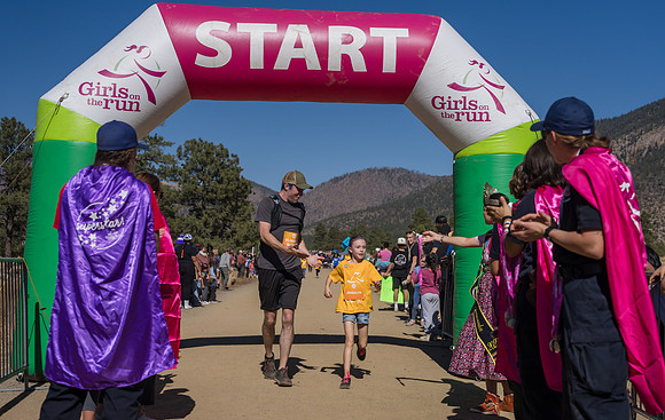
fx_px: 979
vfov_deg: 24.3
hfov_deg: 37.5
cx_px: 358
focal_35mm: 54
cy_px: 235
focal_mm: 43.6
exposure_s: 1/8000
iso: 320
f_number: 4
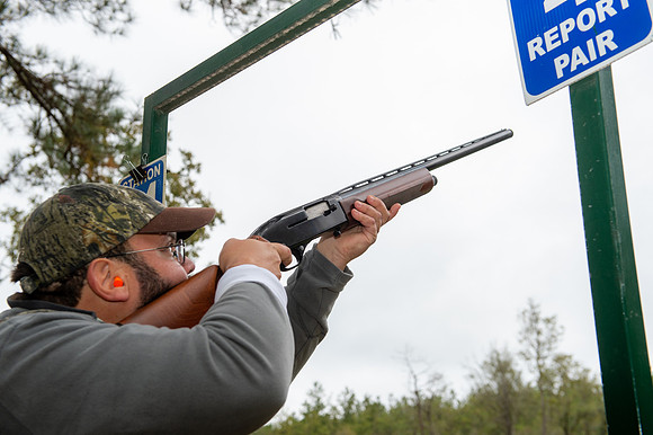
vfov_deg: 27.0
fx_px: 906
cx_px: 326
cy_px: 218
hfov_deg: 39.6
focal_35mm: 50
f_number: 6.3
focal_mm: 50
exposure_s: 1/250
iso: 320
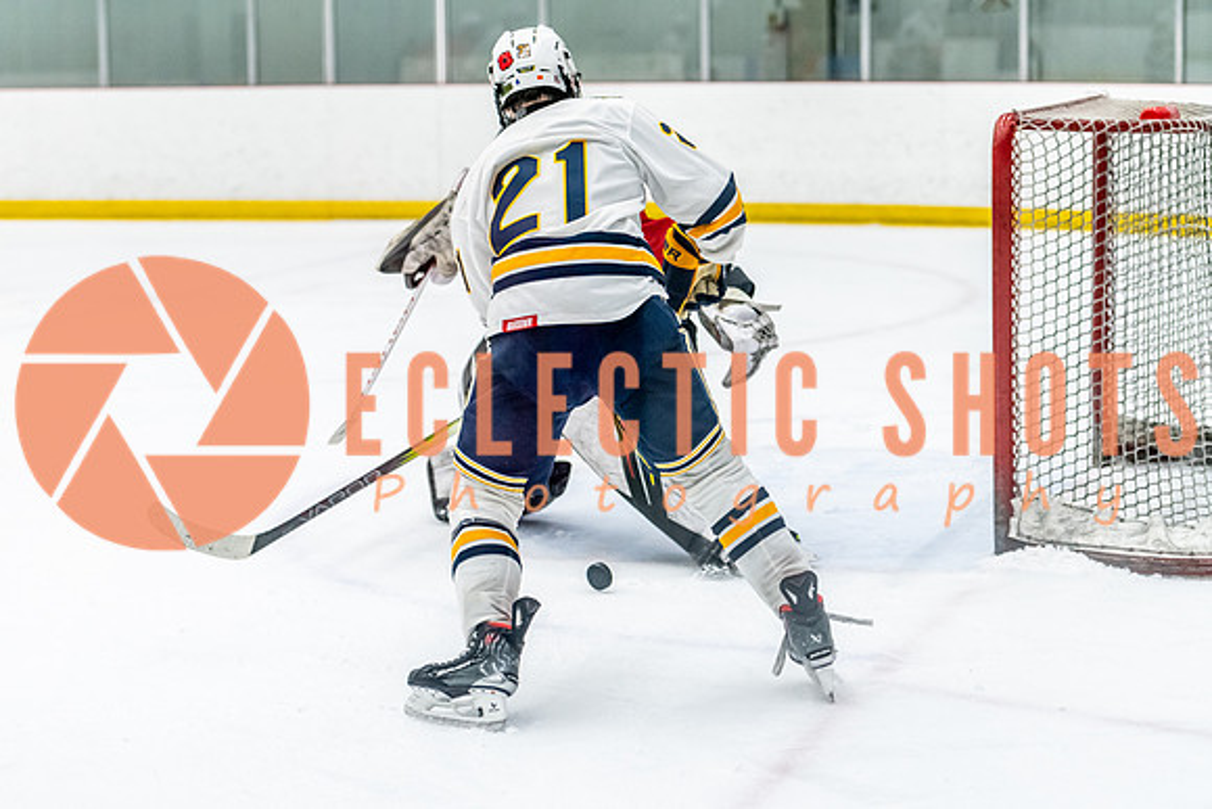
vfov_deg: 14.1
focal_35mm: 97
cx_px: 542
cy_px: 440
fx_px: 3258
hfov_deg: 21.1
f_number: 2.8
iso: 3200
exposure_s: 1/800
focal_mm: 86
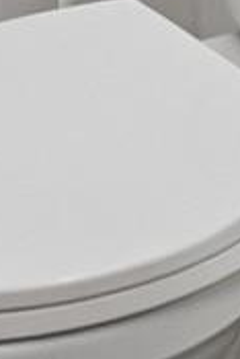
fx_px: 1706
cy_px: -865
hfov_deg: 8.0
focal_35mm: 171
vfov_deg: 8.8
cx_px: 2
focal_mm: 10
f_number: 4
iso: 100
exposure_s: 1/320
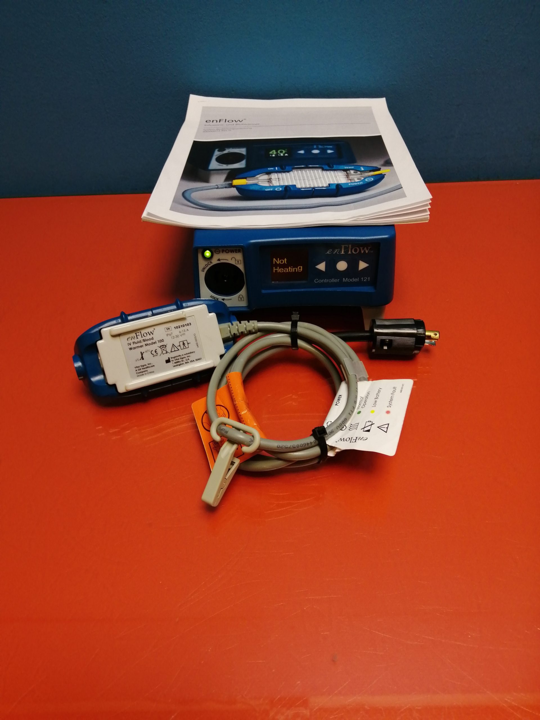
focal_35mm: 26
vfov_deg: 67.3
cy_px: 360
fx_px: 541
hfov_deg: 53.1
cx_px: 270
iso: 80
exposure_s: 1/100
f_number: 1.8
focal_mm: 3.6
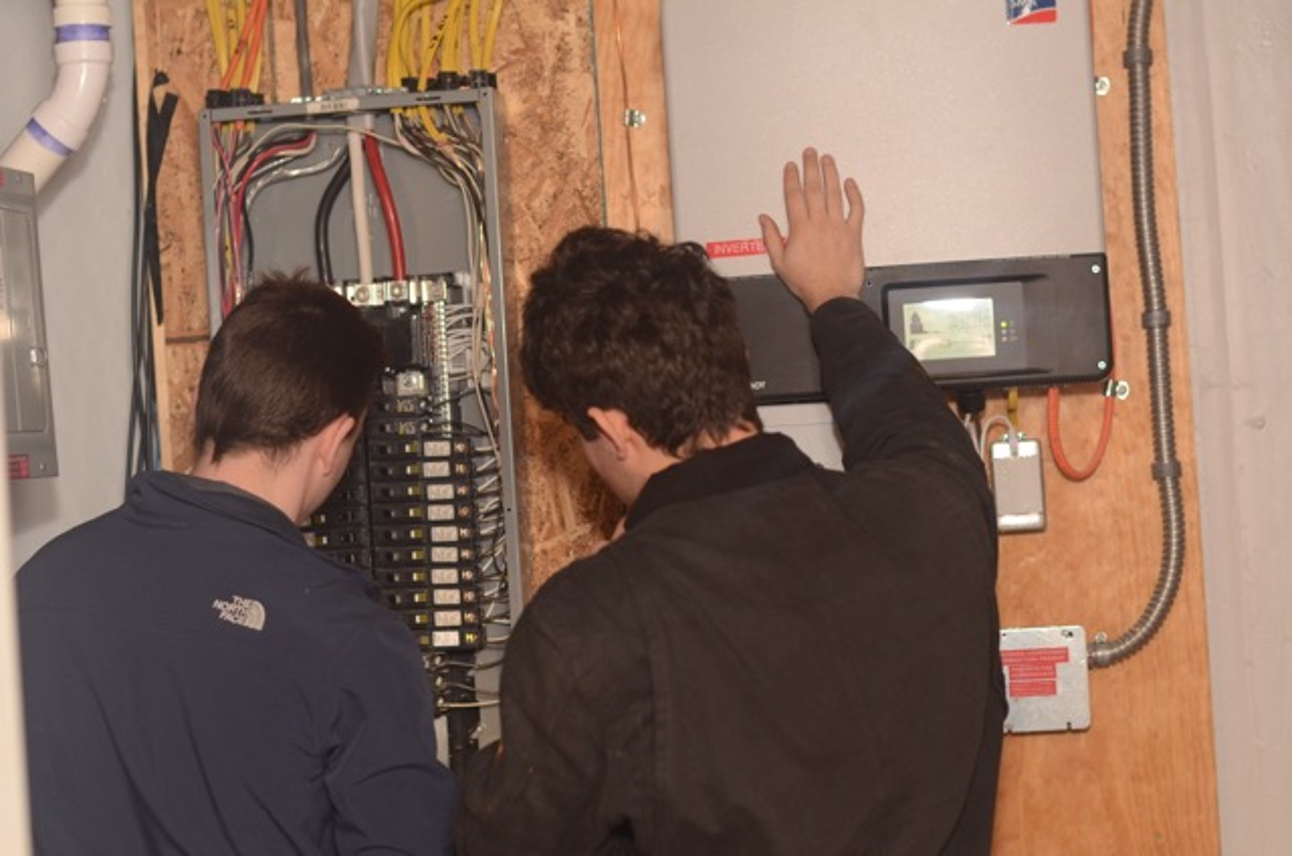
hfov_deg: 27.0
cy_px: 428
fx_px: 2686
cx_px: 646
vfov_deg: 18.1
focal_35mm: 75
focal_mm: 50
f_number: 2.8
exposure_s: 1/200
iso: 800
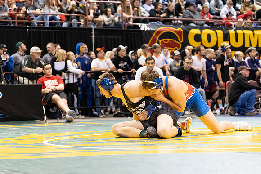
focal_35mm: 101
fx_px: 732
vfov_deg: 13.6
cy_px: 87
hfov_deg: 20.2
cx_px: 130
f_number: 4
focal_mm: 101
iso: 10000
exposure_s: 1/500
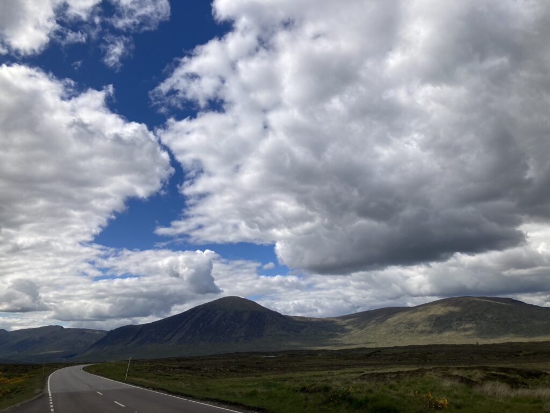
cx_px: 275
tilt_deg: +17.9
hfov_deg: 63.4
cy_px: 206
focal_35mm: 28
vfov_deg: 49.7
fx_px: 445
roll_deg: +1.4
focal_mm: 3.99
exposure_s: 1/3003
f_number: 1.8
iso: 20
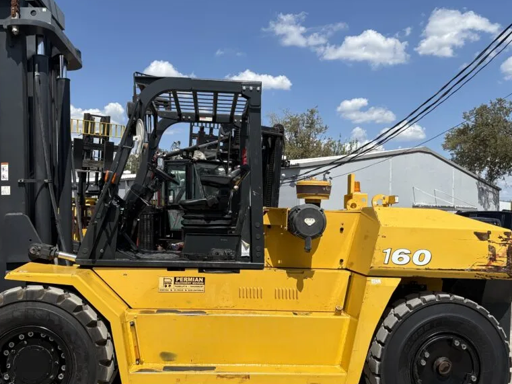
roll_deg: -1.4
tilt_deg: +1.9
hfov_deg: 52.6
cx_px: 237
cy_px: 205
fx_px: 518
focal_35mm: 35
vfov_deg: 40.7
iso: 50
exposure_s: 1/5348
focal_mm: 5.96
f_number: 1.6
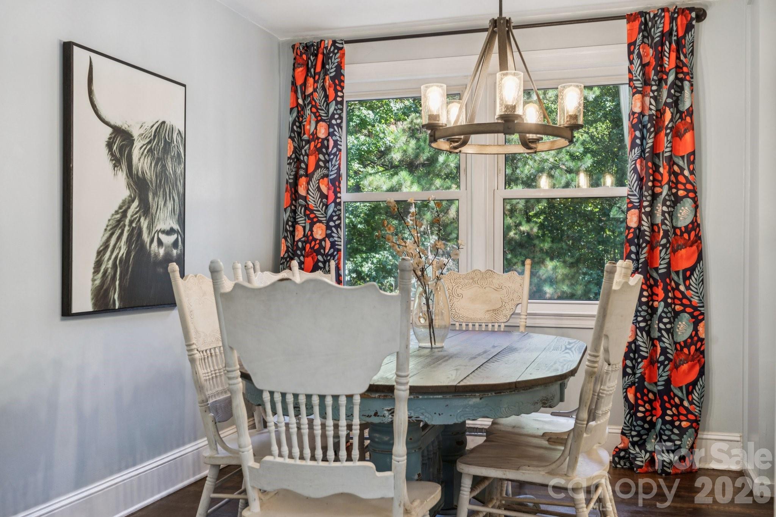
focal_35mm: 36
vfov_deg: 36.9
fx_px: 776
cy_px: 258
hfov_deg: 53.1
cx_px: 388
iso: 160
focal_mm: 36
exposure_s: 1/15
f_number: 7.1
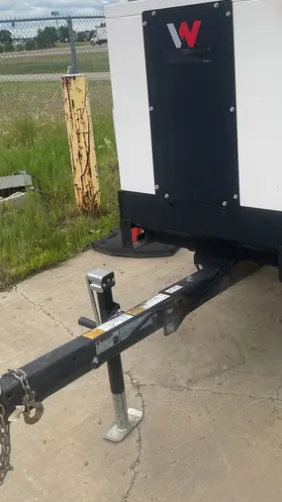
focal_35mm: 41
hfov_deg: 28.6
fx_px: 545
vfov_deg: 49.0
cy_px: 191
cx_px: 212
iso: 32
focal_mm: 4.2
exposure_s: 1/2959
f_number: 1.6
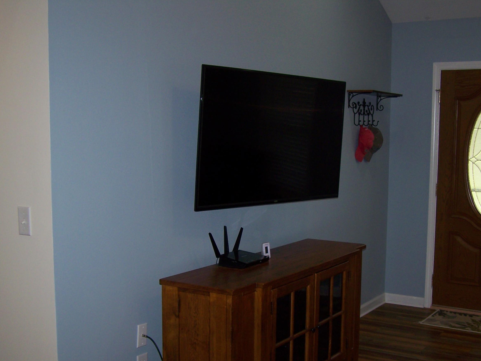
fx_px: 681
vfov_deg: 29.5
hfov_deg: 38.9
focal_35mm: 49
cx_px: 260
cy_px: 232
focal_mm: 6.3
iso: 80
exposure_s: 1/60
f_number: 2.8
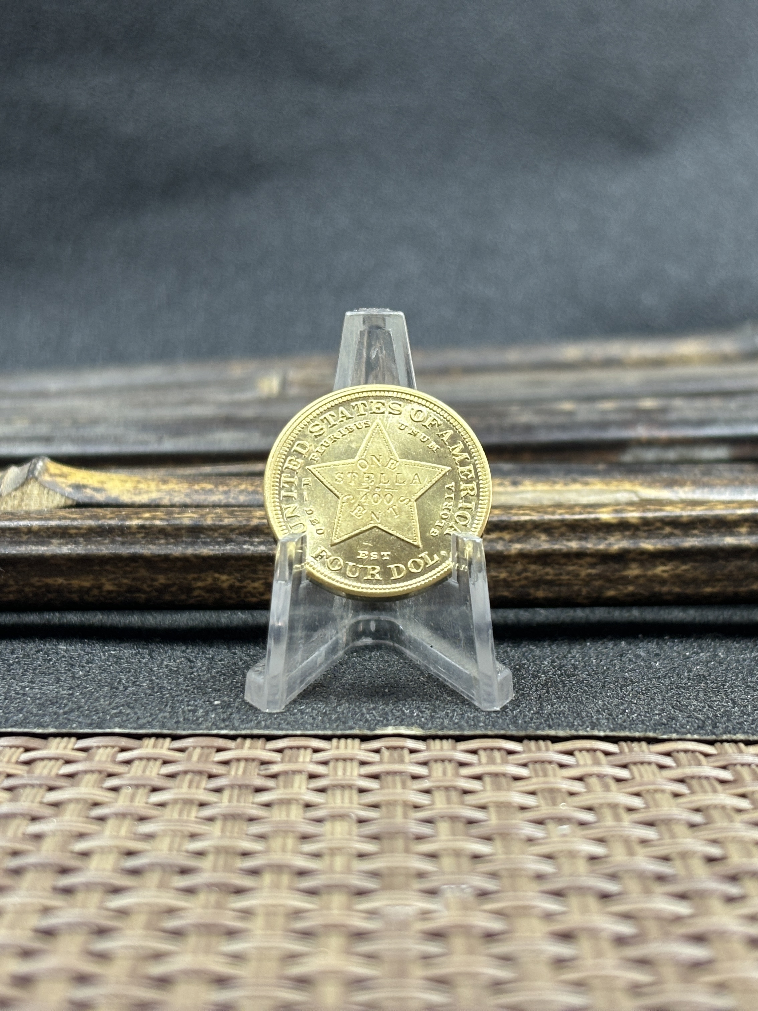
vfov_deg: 36.8
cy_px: 506
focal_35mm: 52
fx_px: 1518
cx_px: 379
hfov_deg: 28.0
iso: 80
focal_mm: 5.96
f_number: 1.6
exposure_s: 1/50
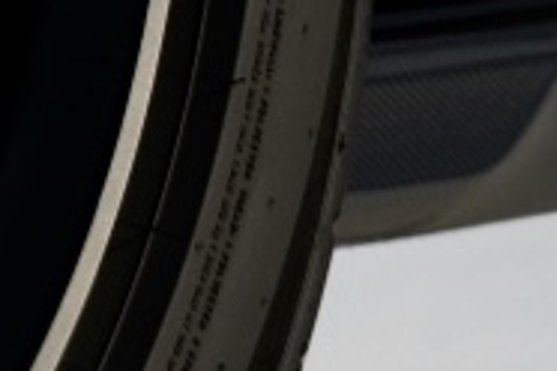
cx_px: -1026
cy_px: -368
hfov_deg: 3.0
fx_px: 10629
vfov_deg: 2.0
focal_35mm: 687
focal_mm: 64
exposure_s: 1/400
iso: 80
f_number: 8
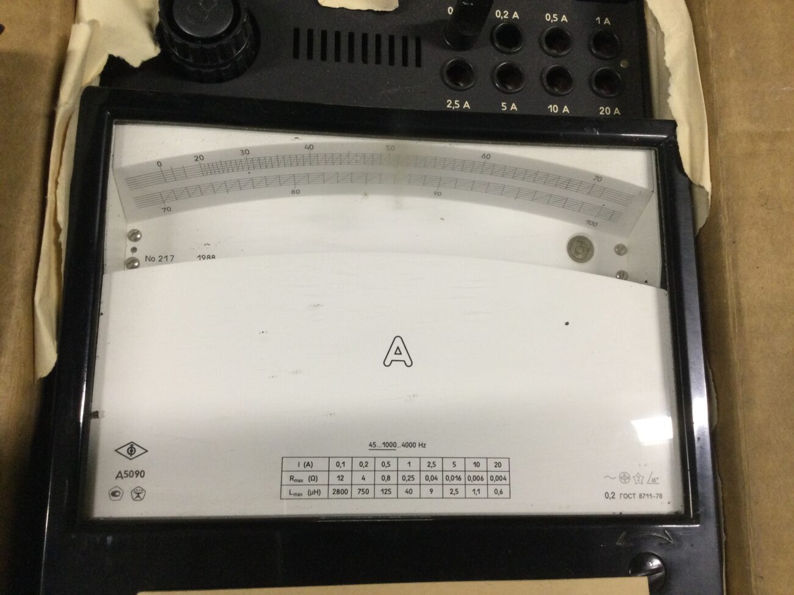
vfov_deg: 45.4
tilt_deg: -75.3
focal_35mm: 31
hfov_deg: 58.4
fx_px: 711
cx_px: 397
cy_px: 298
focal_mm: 3.3
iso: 125
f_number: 2.4
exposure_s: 1/33
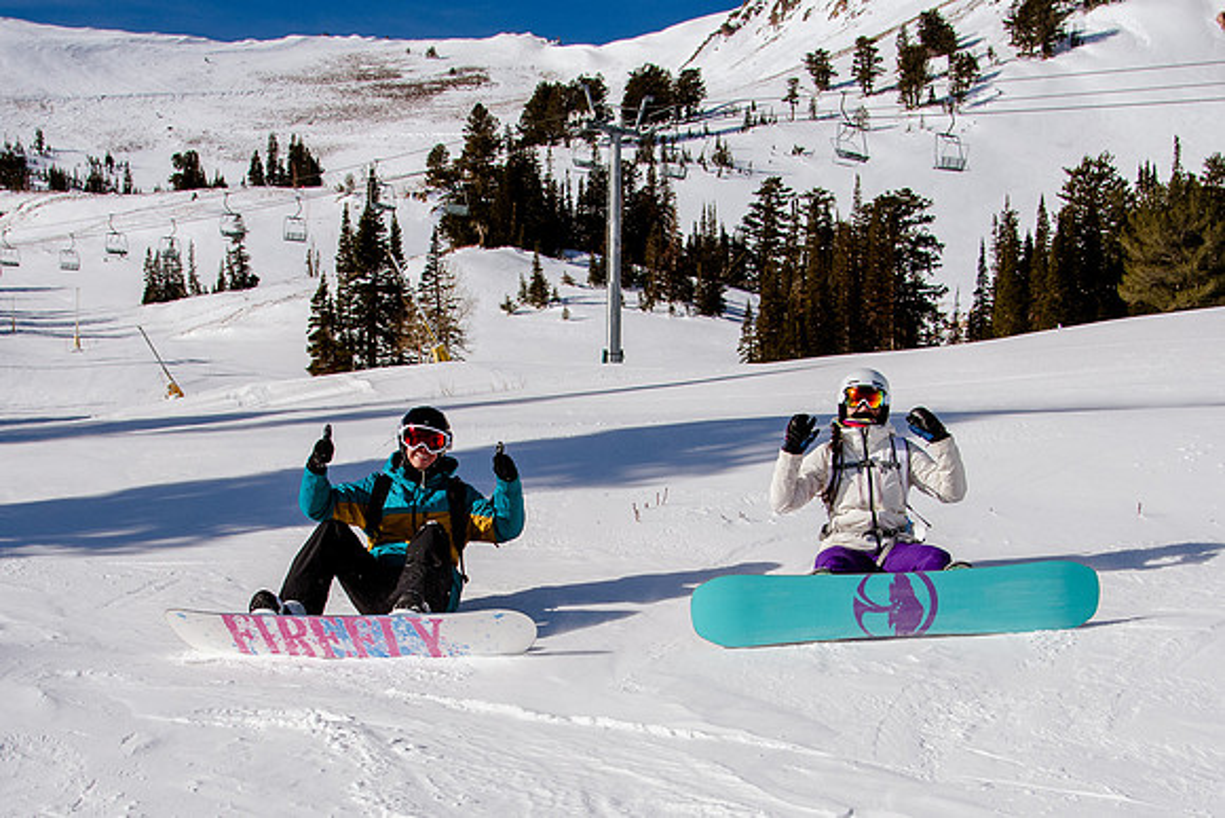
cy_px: 619
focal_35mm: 55
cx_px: 558
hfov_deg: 36.5
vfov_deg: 24.6
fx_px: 1855
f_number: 5.6
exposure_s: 1/5000
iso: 400
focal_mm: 24
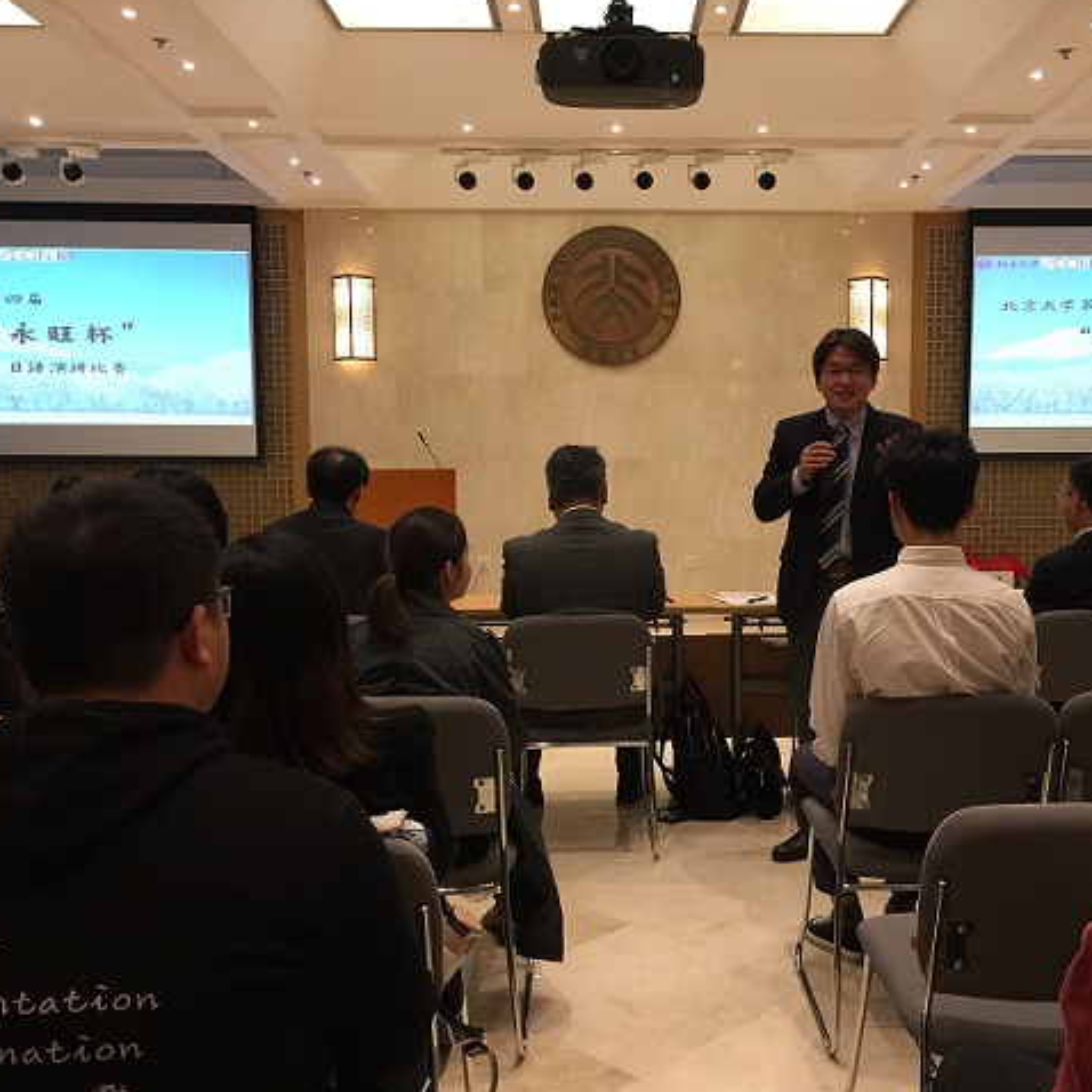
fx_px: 1249
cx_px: 648
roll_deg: -0.2
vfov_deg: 47.2
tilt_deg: -3.7
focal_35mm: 35
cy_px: 546
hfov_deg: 47.0
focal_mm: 4.15
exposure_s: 1/33
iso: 50
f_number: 2.2
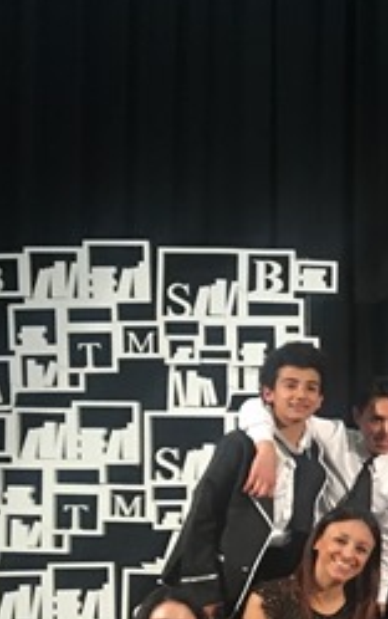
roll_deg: -0.1
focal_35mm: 79
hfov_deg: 13.9
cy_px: 502
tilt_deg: +2.4
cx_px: 786
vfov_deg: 25.6
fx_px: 1334
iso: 200
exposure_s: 1/17
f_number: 2.2
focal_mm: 4.15
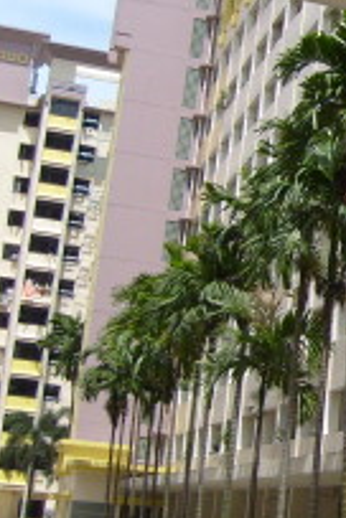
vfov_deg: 20.8
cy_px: 236
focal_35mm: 98
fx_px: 1413
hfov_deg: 13.0
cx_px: 555
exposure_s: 1/250
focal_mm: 5.8
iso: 80
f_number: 7.1
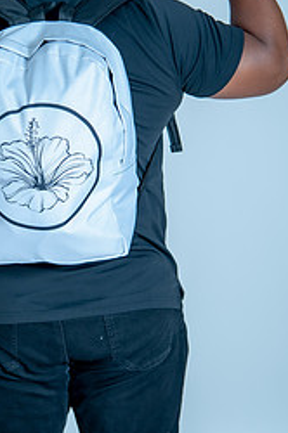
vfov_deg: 17.2
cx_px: 58
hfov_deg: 11.4
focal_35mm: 119
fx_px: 1432
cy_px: 170
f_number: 4
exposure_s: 1/125
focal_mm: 66
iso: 320
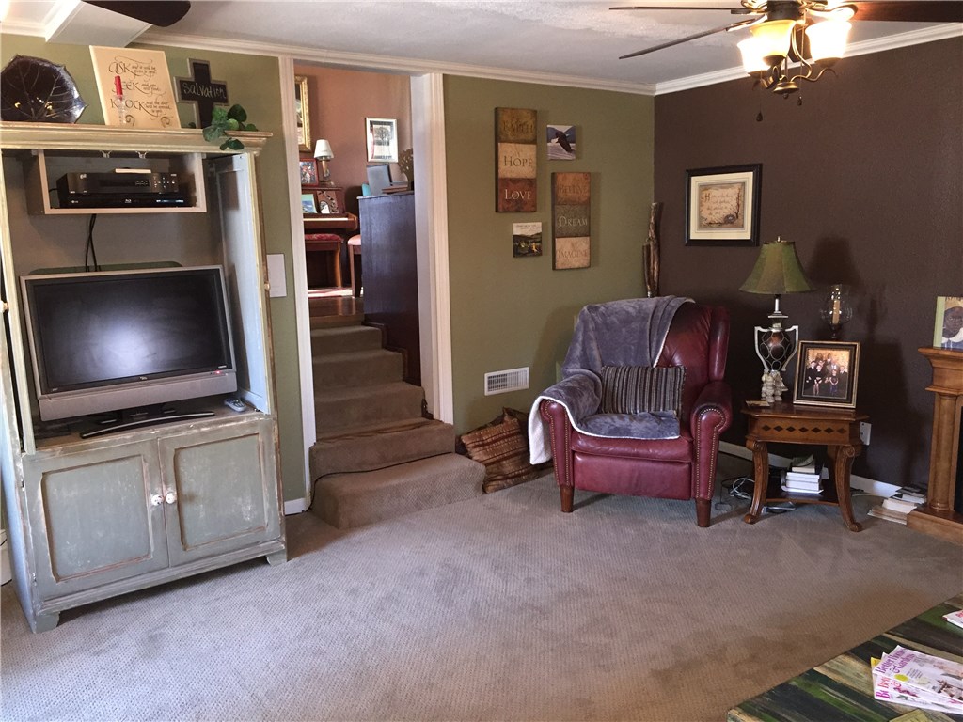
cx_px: 482
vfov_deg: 48.2
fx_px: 807
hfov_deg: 61.7
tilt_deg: -9.9
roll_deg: +0.3
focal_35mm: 29
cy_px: 361
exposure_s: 1/16
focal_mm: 4.15
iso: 200
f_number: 2.2
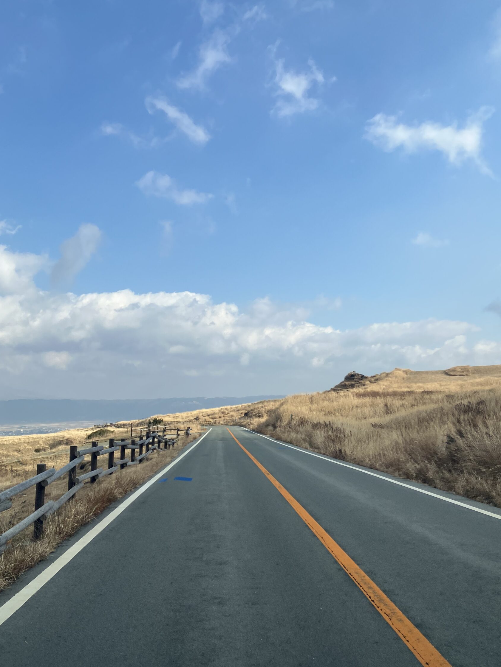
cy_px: 327
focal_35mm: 32
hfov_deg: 44.2
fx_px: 618
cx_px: 257
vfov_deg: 56.8
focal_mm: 3.99
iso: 32
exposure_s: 1/1946
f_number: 1.8
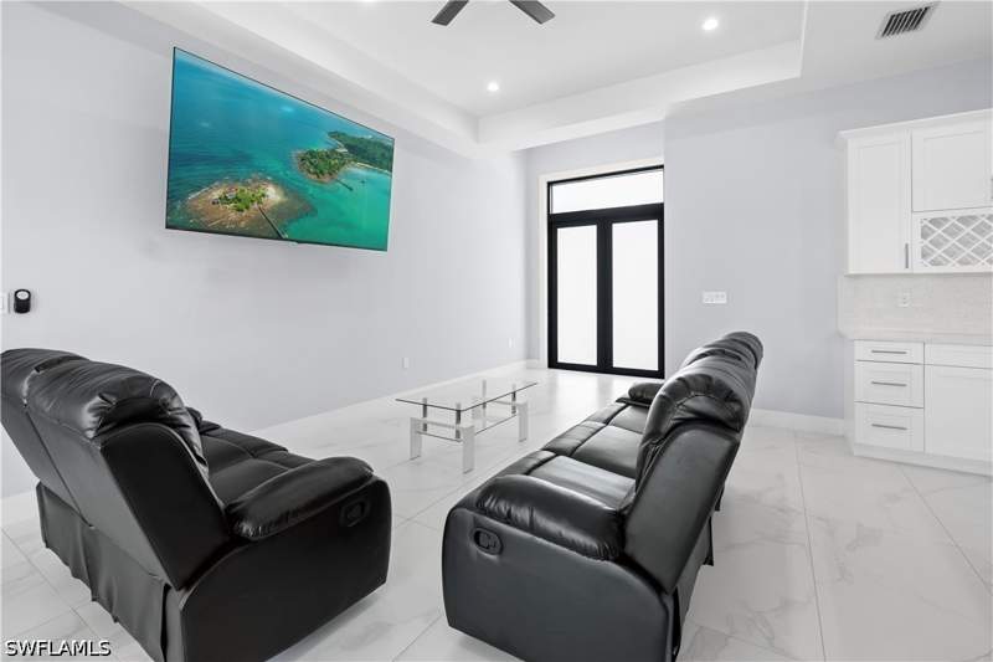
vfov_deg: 77.3
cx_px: 496
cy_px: 331
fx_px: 414
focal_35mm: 15
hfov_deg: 100.4
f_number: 8
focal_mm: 10
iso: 640
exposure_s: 1/15
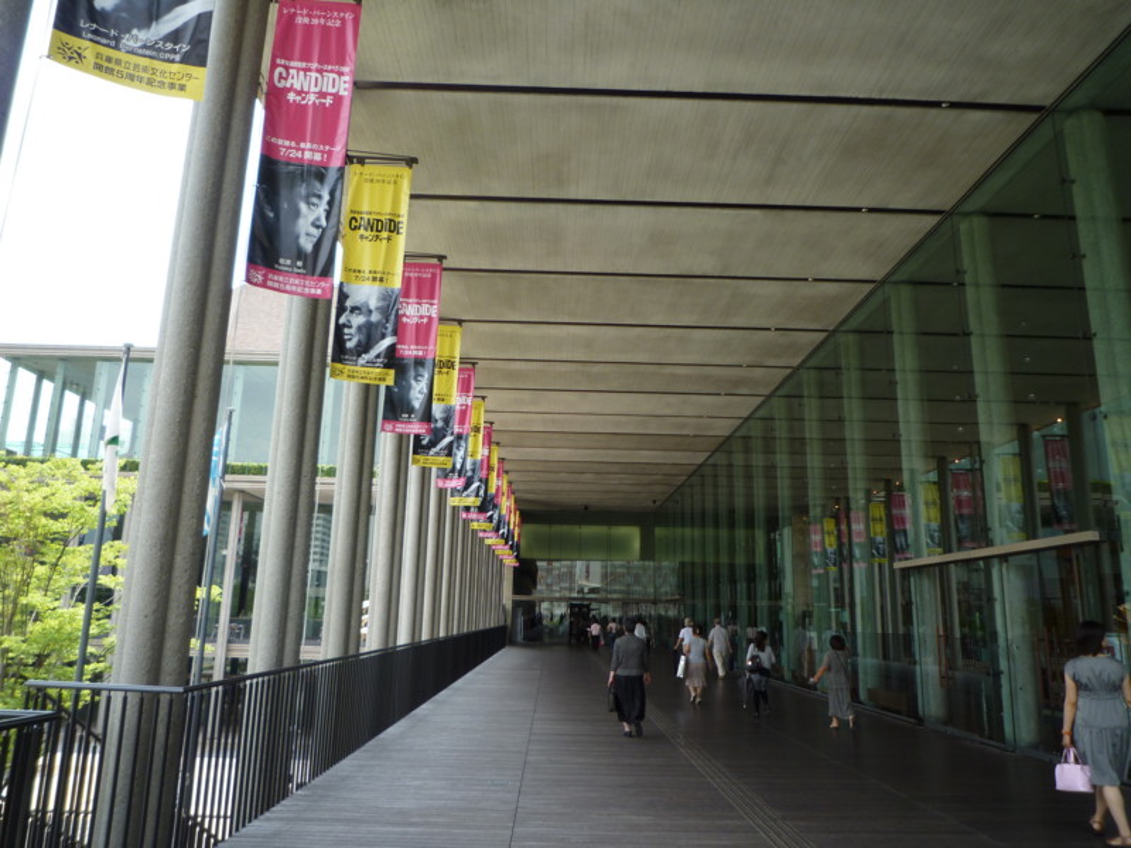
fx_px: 817
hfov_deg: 69.4
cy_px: 424
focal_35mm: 25
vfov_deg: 54.9
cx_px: 566
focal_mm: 4.4
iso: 80
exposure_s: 1/200
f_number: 2.8
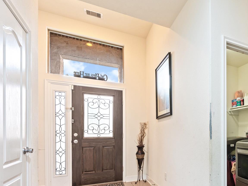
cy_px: 136
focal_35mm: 24
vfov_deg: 54.5
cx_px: 204
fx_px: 172
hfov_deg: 64.3
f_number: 13
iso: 800
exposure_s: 1/2
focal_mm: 14
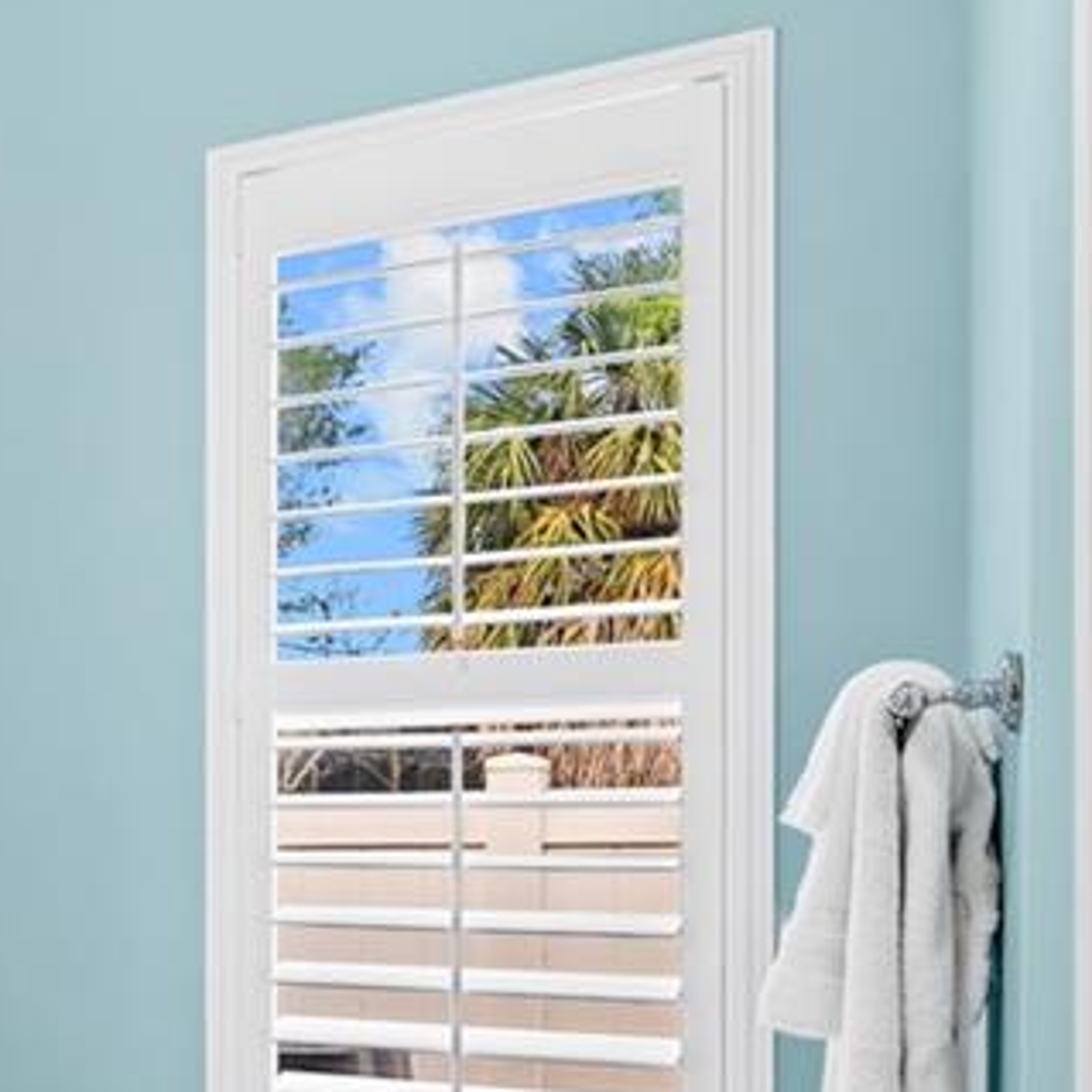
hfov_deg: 29.1
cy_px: 871
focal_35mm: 49
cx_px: -270
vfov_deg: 33.7
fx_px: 1749
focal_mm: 18
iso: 320
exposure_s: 1/13
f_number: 10
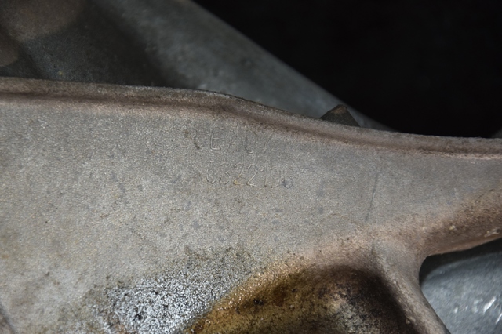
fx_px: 2195
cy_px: 167
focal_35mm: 158
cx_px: 251
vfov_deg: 8.7
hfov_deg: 13.0
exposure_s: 1/60
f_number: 5.6
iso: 800
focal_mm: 105
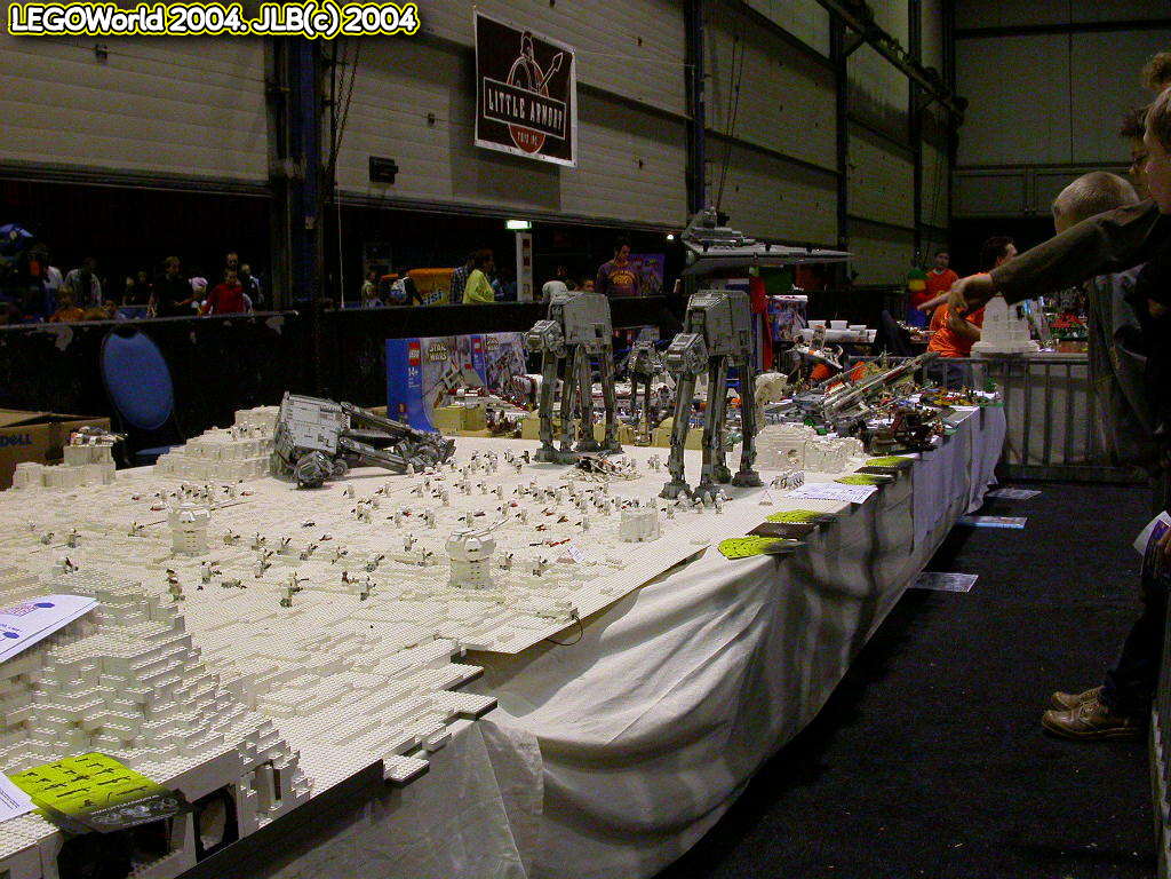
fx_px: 1285
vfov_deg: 37.7
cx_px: 586
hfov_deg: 49.0
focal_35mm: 38
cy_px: 440
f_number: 4.7
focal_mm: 7.85
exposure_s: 1/30
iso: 400
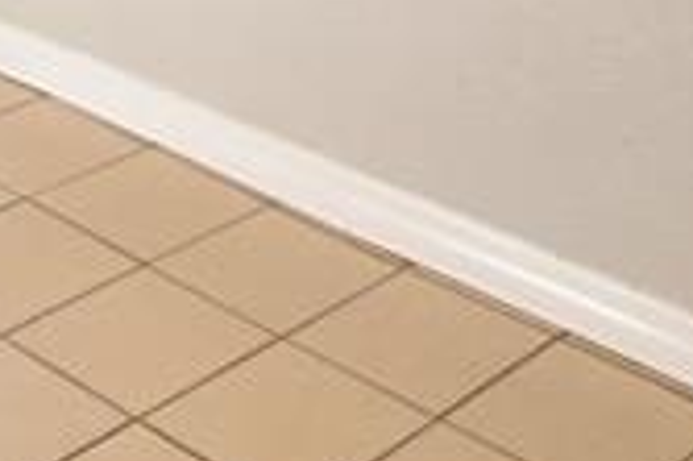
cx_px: 290
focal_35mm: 92
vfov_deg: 12.6
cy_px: -519
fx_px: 1769
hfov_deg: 22.1
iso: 800
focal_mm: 10
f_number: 3.5
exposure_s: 1/350
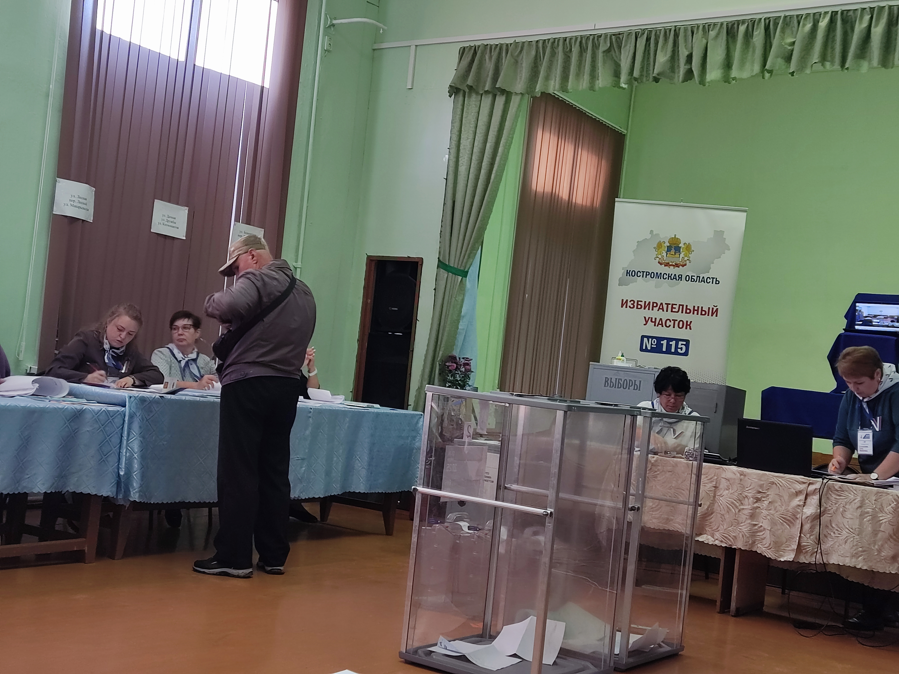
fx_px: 1169
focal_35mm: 45
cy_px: 337
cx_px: 450
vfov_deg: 32.2
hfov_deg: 42.1
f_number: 1.79
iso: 59
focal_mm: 4.71
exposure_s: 1/50
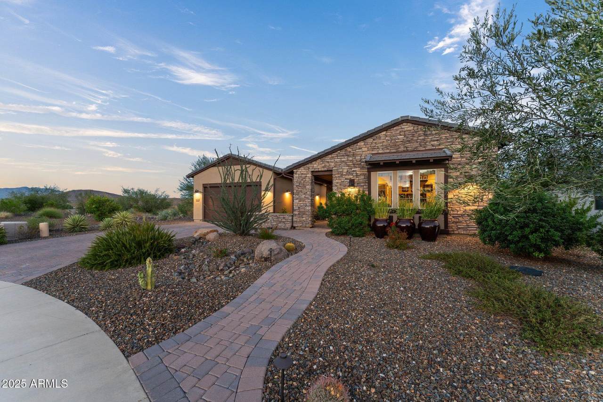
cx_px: 302
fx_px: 234
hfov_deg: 104.3
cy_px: 201
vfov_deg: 81.2
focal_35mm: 14
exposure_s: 1/3
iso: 400
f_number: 8
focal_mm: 14
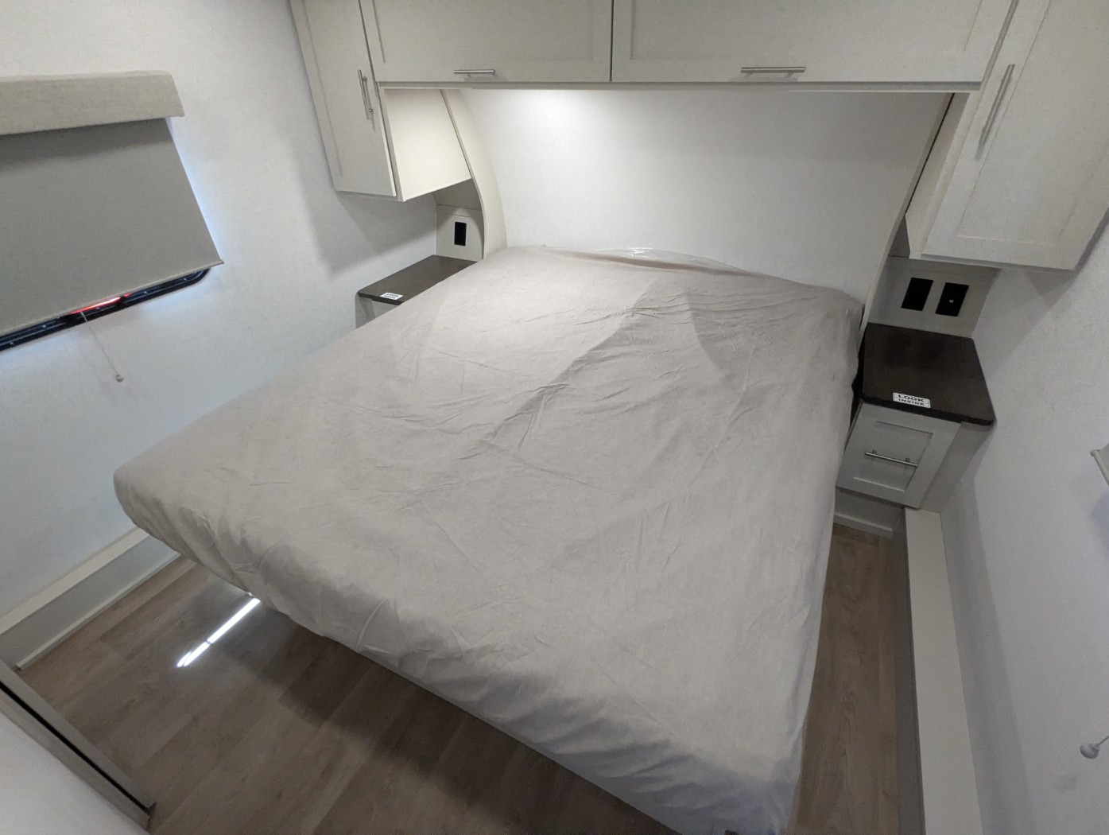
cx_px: 554
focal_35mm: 16
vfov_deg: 78.2
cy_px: 418
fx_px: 513
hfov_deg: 94.4
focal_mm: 2.35
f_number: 2.2
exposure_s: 1/92.6
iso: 512
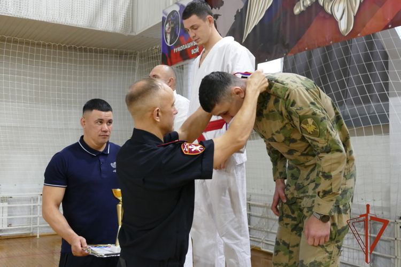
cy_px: 134
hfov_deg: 46.4
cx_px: 200
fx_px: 468
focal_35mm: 42
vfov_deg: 31.9
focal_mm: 15.26
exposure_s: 1/80
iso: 1250
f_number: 3.2
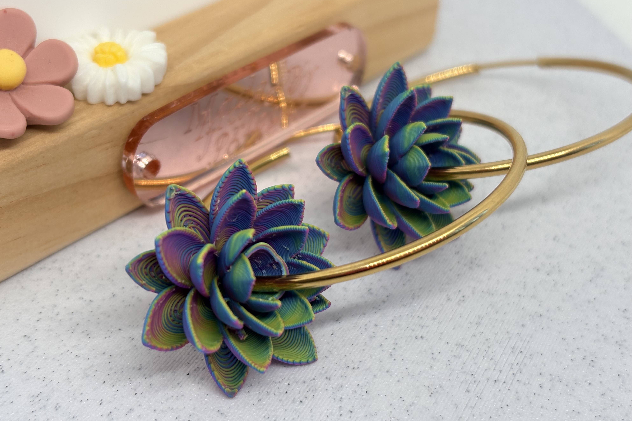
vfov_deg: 24.6
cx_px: 311
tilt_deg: -39.2
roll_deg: -2.3
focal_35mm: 55
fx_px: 965
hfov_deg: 36.2
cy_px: 204
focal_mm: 5.96
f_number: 1.6
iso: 32
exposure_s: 1/121
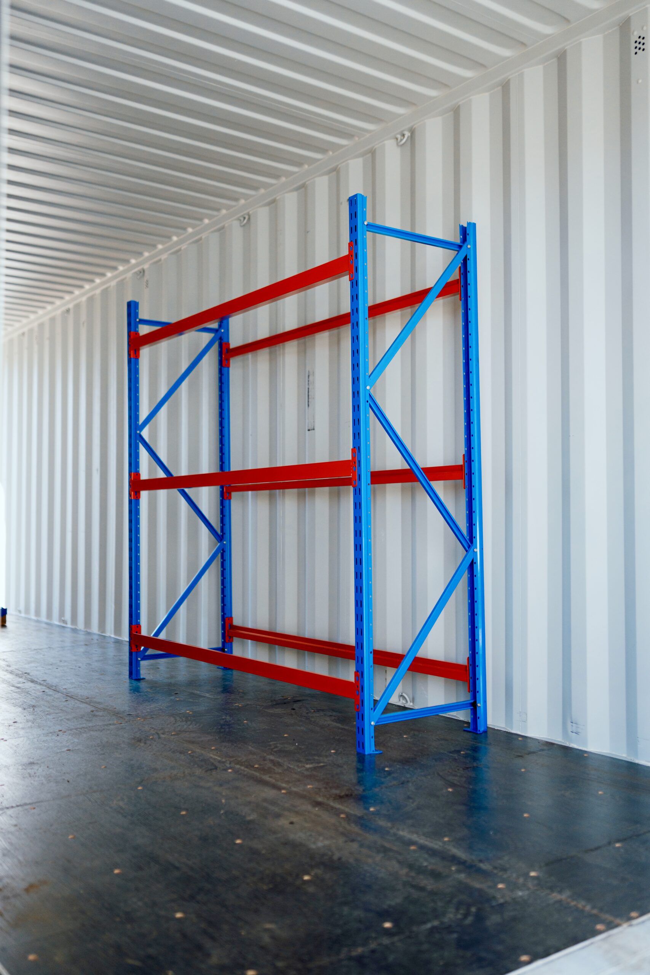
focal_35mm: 35
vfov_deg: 54.4
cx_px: 325
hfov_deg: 37.9
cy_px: 488
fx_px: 948
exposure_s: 1/1600
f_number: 1.6
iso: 500
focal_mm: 35
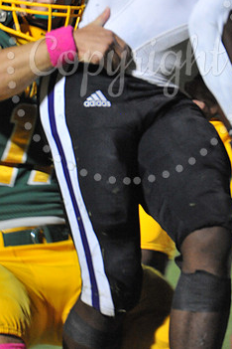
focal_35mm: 826
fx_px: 7984
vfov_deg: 2.5
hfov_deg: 1.7
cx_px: 127
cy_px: 63
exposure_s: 1/200
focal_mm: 500
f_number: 7.1
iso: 6400
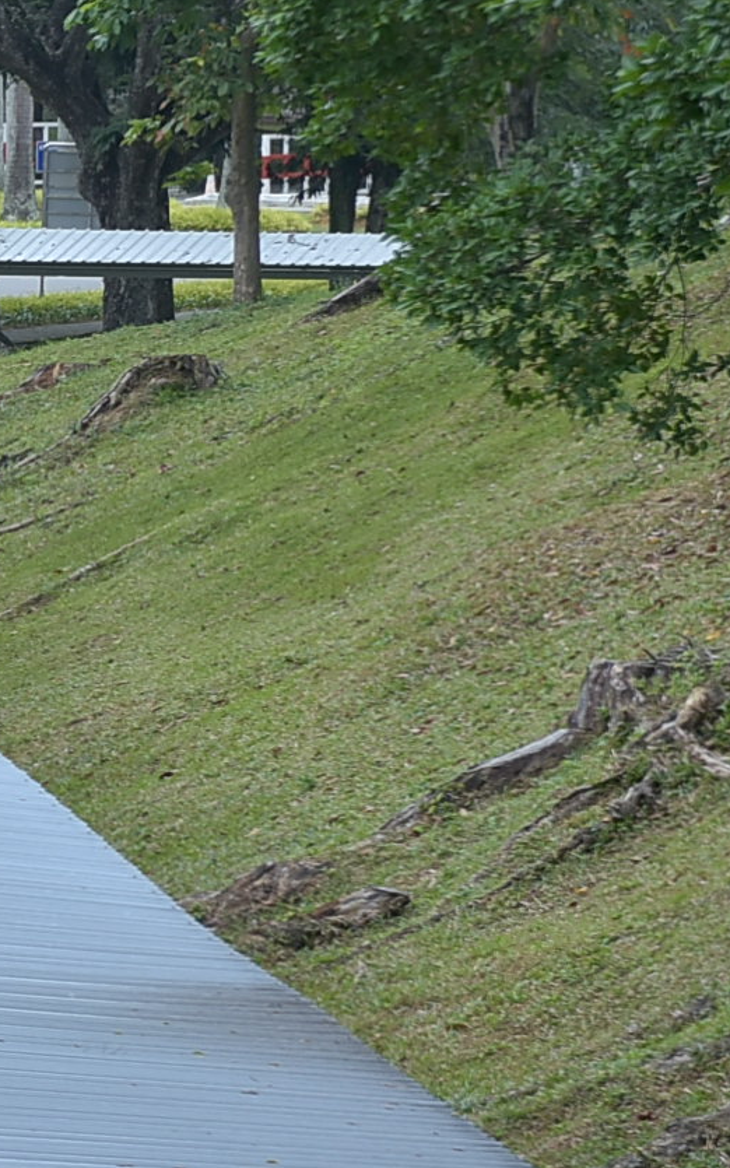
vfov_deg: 5.8
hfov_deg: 3.6
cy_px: 320
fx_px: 11521
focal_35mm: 362
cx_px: -1305
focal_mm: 66
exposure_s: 1/320
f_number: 4.5
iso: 125
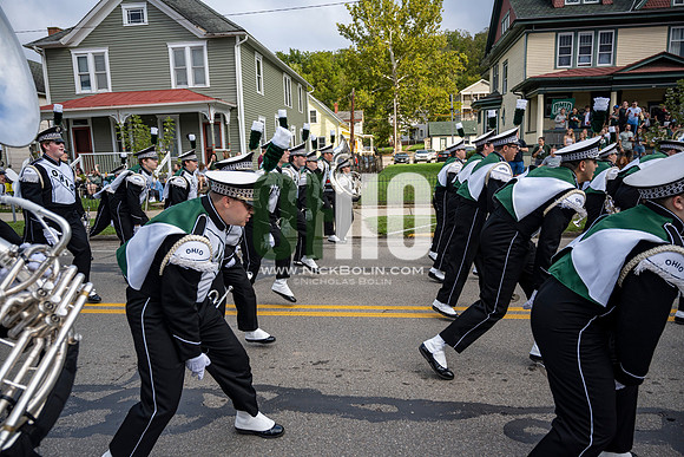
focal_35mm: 24
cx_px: 342
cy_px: 228
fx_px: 456
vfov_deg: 53.2
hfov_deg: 73.7
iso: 125
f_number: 4
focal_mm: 24
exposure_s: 1/1600
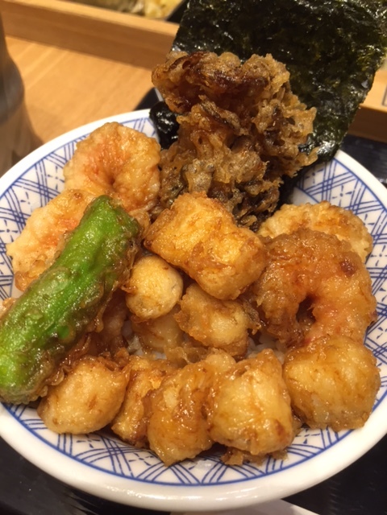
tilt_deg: -53.4
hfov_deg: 48.2
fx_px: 432
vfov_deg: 61.7
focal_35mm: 29
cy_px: 258
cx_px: 194
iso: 100
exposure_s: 1/33
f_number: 2.2
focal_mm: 4.15
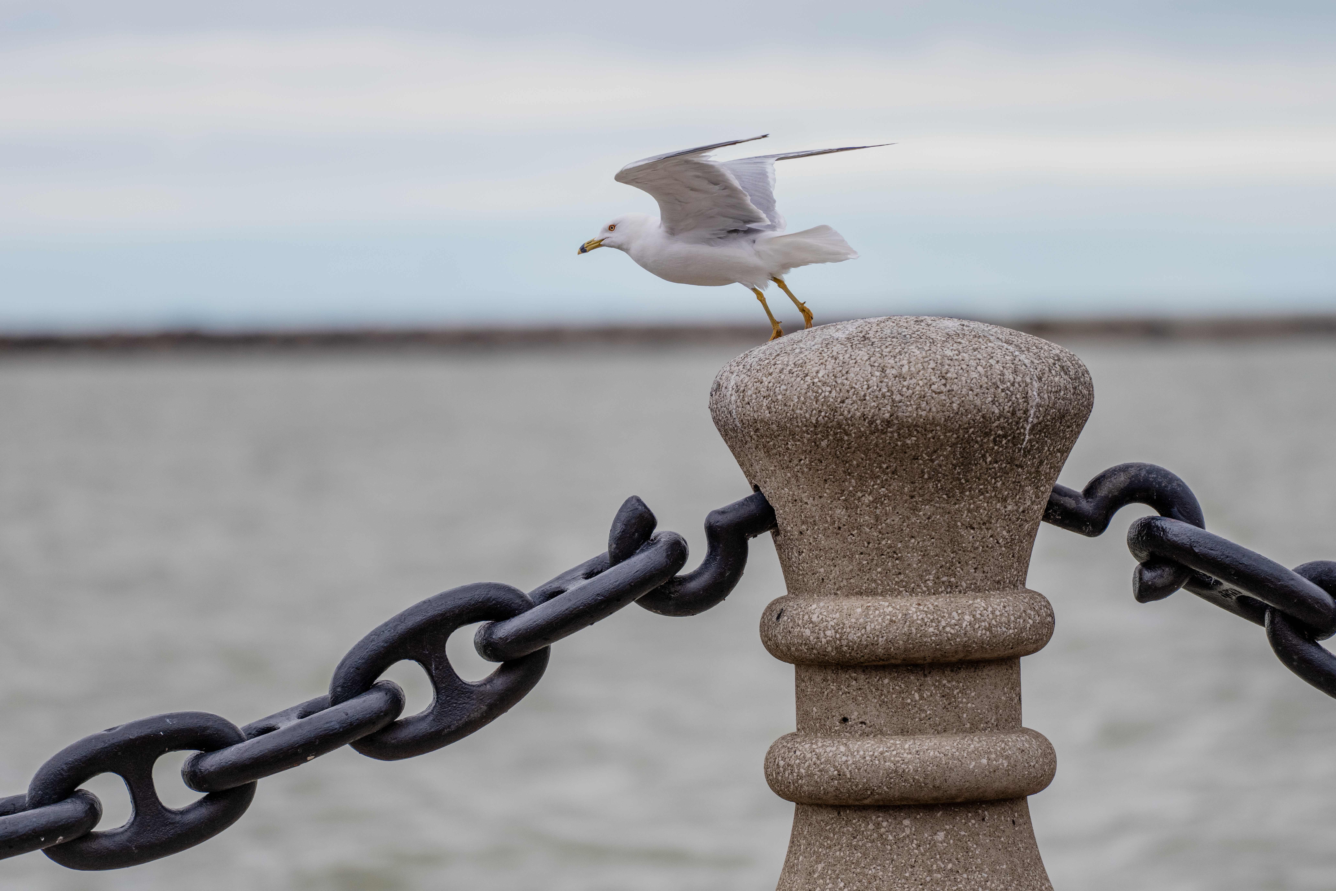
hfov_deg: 10.3
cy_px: 446
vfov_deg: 6.9
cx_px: 668
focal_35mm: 200
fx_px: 7422
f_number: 2.8
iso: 400
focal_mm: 200
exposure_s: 1/3200
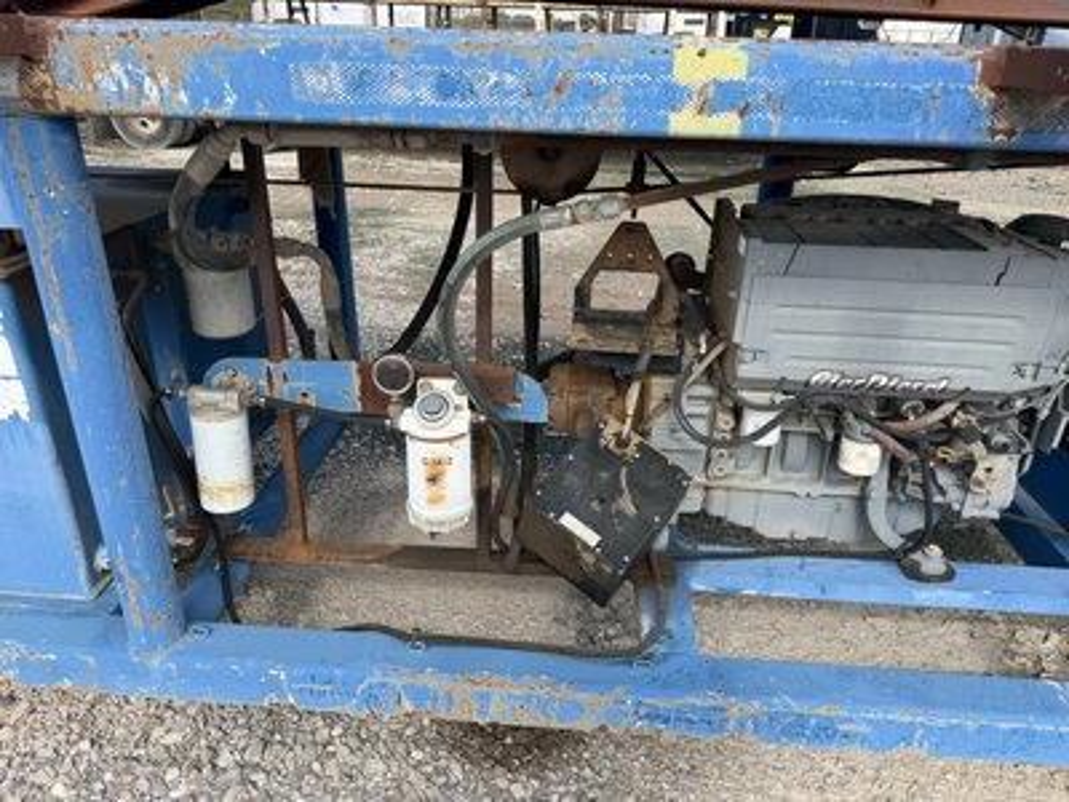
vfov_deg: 56.8
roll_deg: -1.3
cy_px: 401
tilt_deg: -27.4
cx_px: 534
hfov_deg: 71.6
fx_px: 741
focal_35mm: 24
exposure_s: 1/1812
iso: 80
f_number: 1.78
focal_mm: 6.76
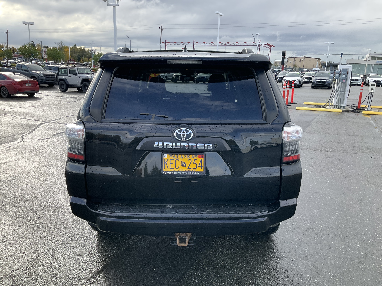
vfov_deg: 48.2
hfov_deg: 61.7
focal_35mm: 29
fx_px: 320
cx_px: 191
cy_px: 143
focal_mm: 3
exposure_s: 1/415
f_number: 1.8
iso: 25
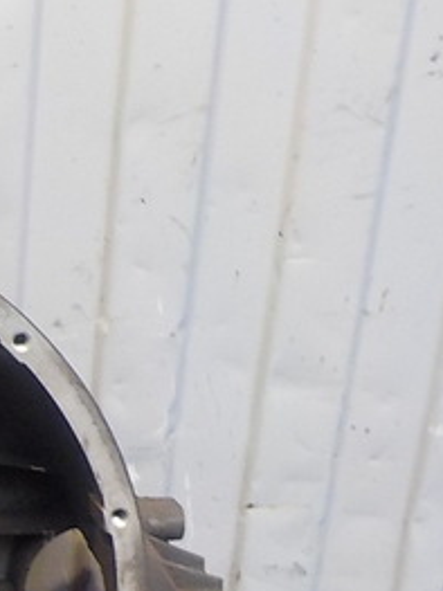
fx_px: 1247
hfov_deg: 17.7
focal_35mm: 73
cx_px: -256
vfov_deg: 26.1
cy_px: 499
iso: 400
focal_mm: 4.1
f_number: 3.3
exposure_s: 1/25
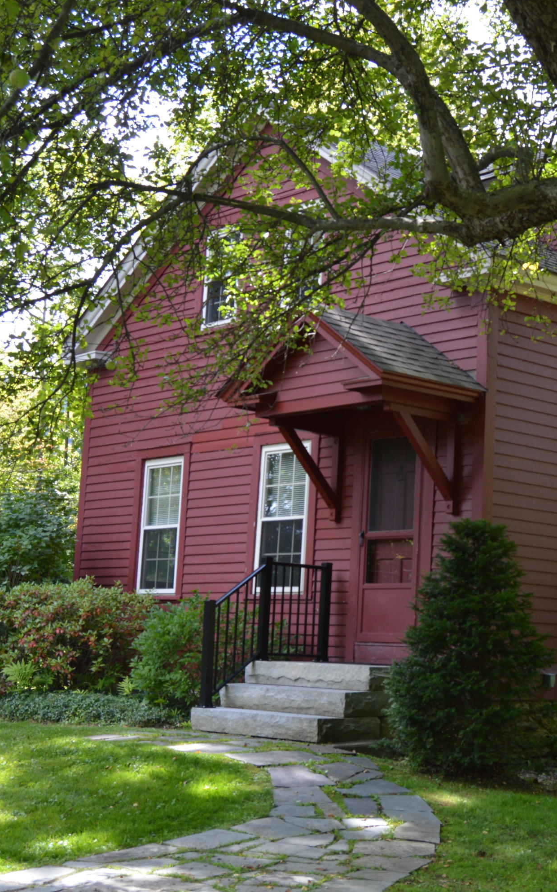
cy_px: 445
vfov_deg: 34.0
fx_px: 1457
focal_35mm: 60
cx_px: 434
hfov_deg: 21.4
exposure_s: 1/125
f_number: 5.6
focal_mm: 26
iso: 220
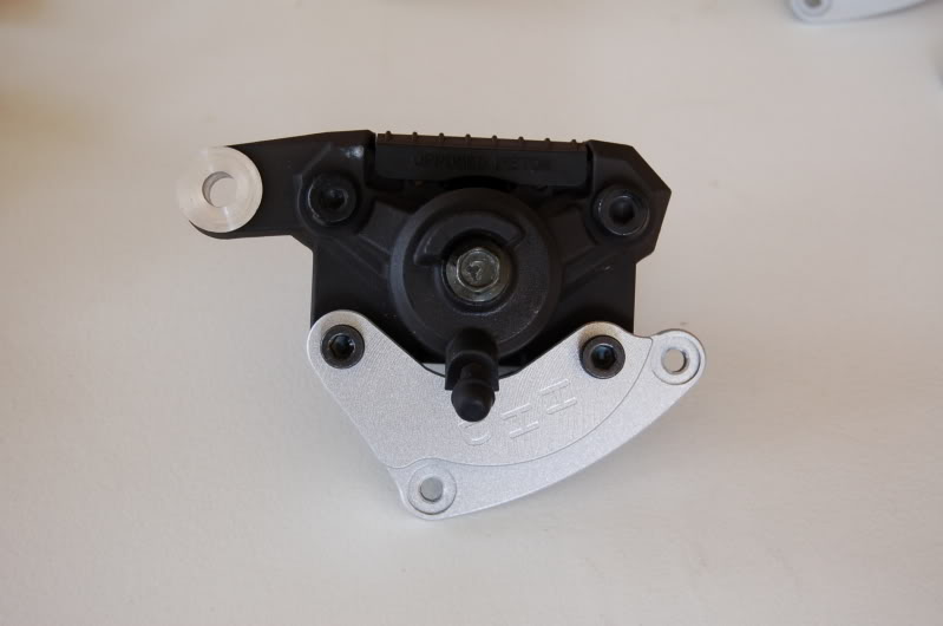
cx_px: 472
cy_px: 313
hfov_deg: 33.4
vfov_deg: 22.5
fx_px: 1569
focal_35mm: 60
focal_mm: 40
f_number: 5
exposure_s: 1/30
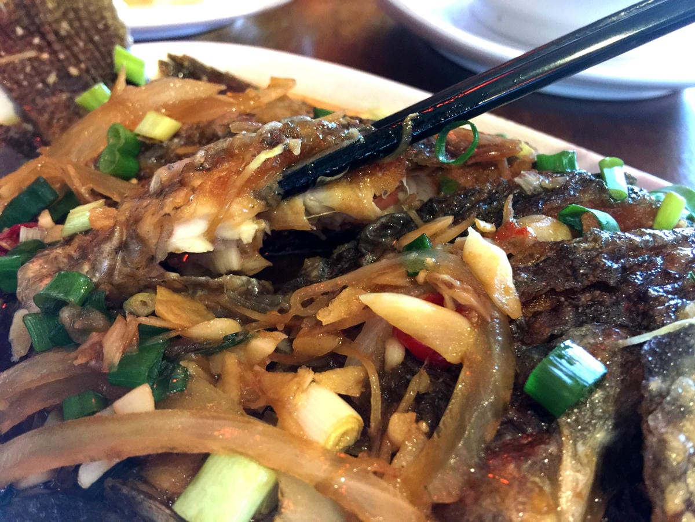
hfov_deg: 61.7
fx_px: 582
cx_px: 348
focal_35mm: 29
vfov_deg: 48.2
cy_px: 261
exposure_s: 1/15
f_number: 2.2
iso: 160
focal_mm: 4.15
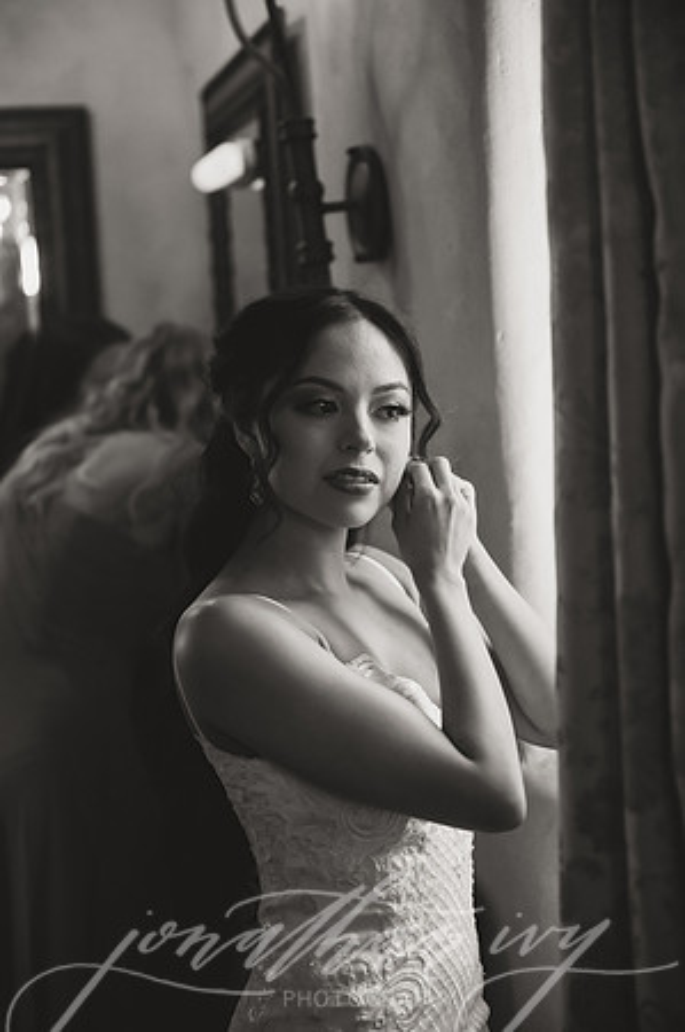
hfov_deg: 22.9
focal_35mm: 59
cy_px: 516
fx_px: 1688
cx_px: 342
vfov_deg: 34.0
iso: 2500
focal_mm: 59
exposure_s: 1/800
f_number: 2.8
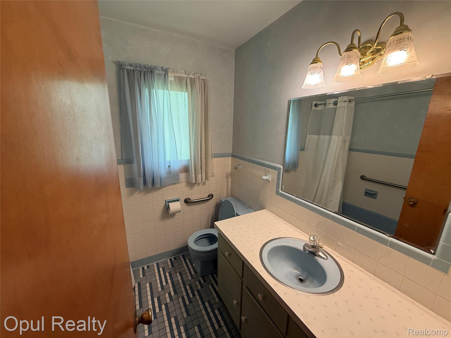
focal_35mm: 14
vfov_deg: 85.7
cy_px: 169
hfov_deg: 102.1
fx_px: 182
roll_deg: -1.5
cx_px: 226
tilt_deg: -13.7
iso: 200
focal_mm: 2.22
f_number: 2.2
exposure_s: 1/120
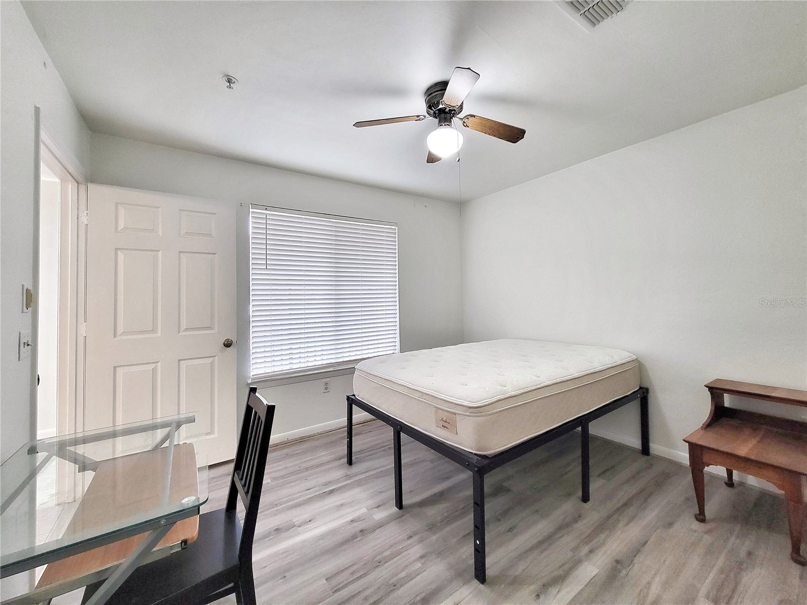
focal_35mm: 13
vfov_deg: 89.9
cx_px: 404
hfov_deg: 106.2
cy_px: 302
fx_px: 303
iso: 200
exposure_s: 1/60
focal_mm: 2.2
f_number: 2.2
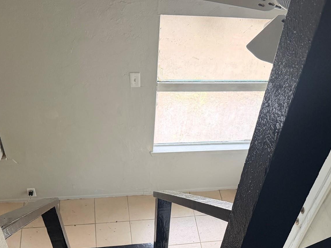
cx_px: 191
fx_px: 411
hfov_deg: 43.7
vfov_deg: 32.3
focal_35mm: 43
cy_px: 213
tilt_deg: -49.7
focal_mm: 6.76
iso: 400
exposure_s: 1/60
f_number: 1.78
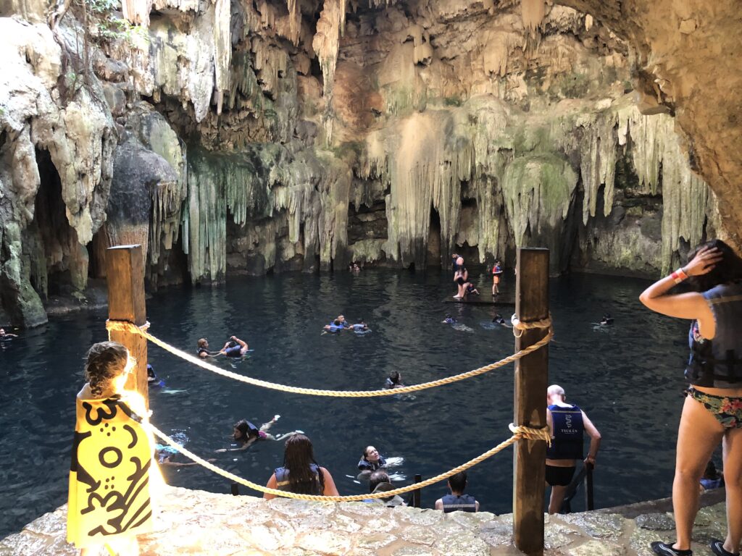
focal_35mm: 28
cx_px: 371
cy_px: 278
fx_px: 600
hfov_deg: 63.4
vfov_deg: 49.7
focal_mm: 3.99
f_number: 1.8
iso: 80
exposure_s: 1/15
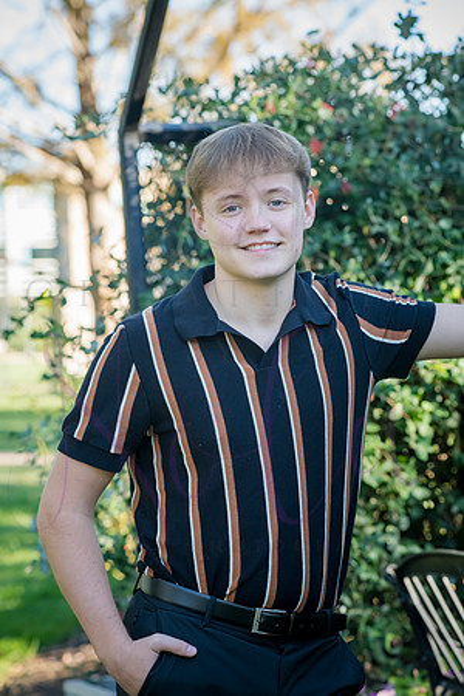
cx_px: 232
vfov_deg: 18.3
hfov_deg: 12.2
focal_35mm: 112
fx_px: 2165
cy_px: 348
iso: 800
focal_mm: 112
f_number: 6.3
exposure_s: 1/320
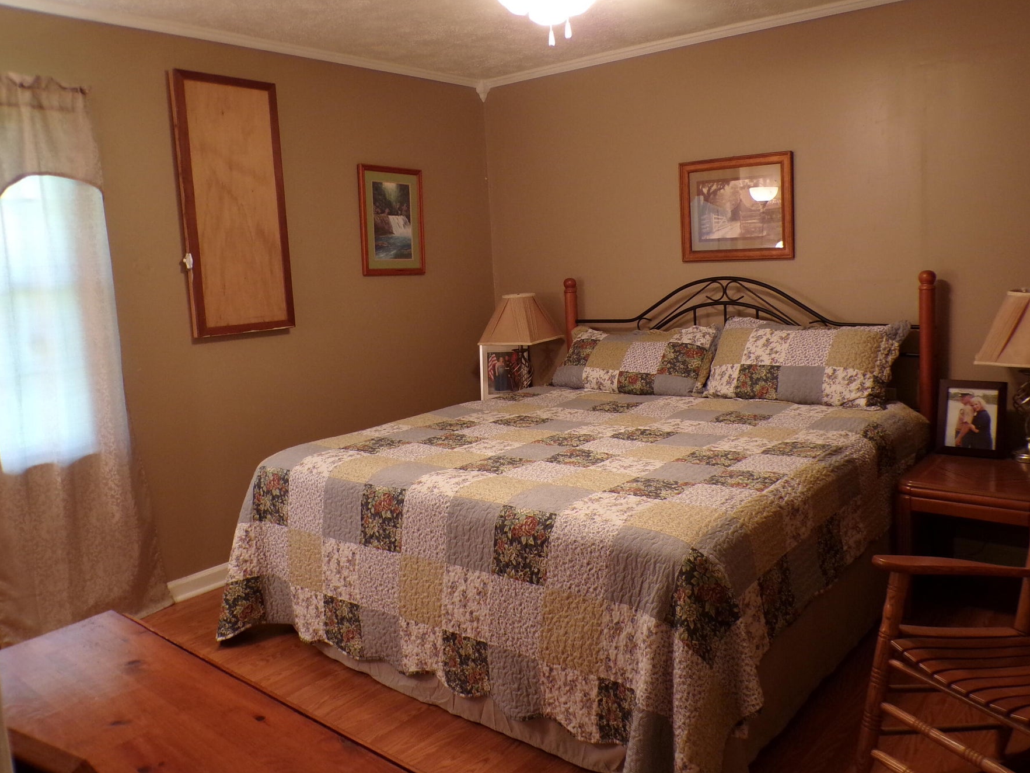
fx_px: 863
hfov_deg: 61.5
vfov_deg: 48.2
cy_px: 352
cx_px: 575
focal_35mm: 29
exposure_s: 1/20
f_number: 3
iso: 200
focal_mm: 4.3
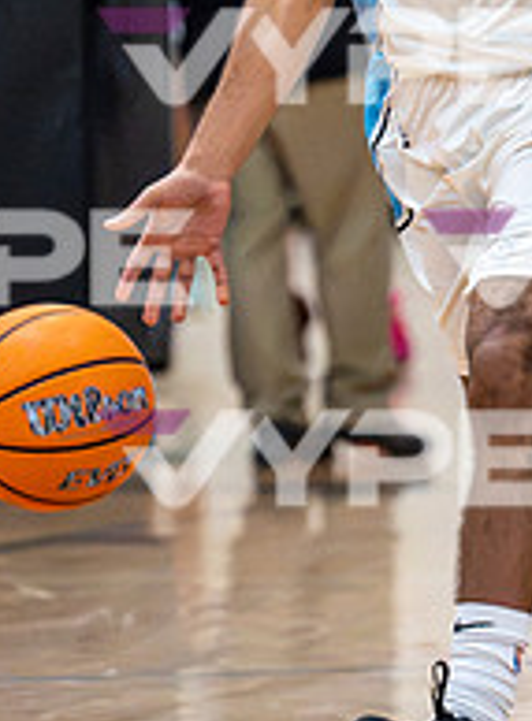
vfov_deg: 3.2
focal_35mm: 627
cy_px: 188
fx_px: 12992
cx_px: 446
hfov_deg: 2.3
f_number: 3.2
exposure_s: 1/1250
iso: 10000
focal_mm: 149
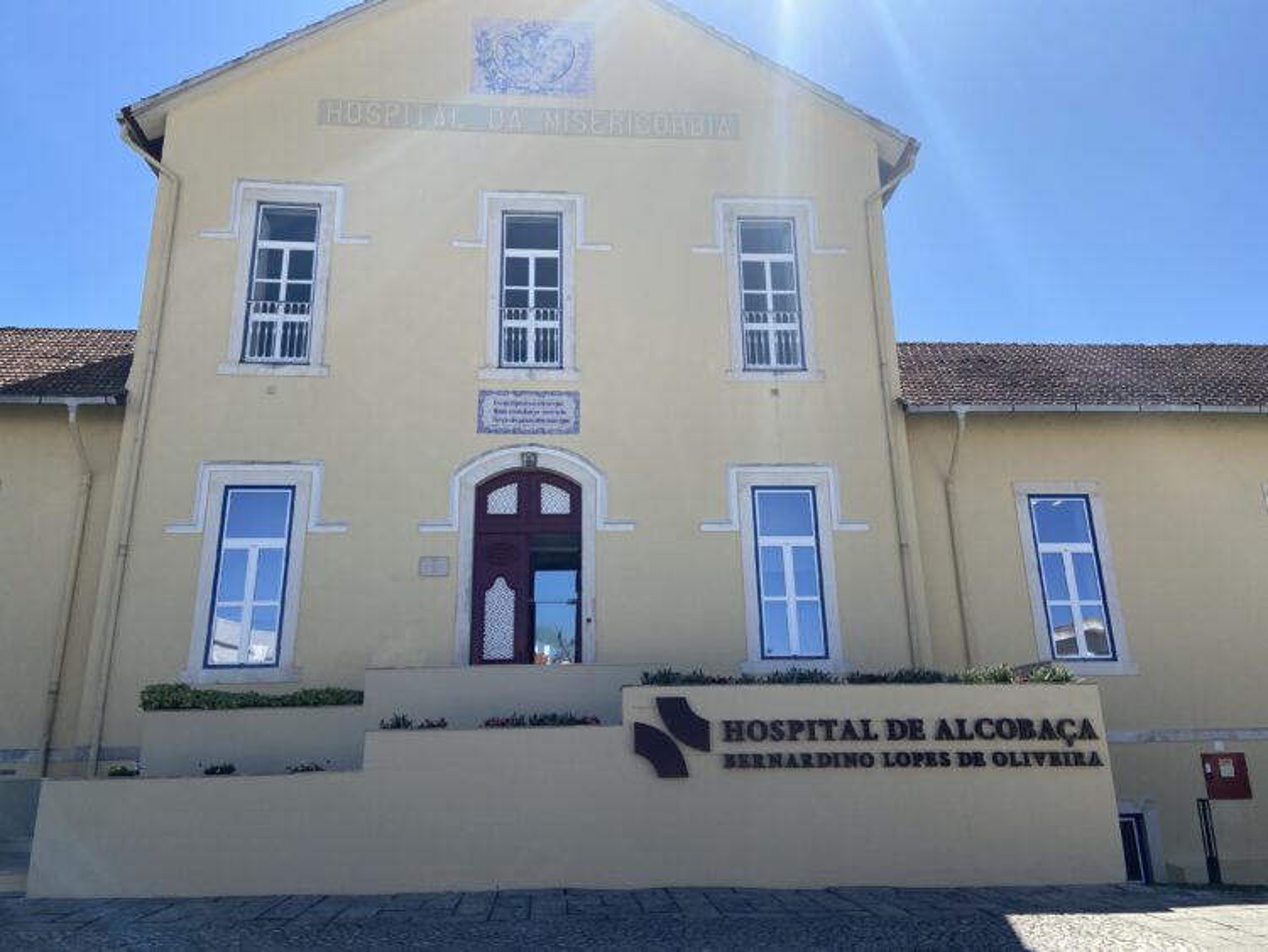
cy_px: 476
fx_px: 953
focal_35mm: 26
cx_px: 634
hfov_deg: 67.3
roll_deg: +1.3
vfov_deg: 53.1
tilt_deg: +16.6
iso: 32
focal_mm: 4.25
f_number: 1.8
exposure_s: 1/2463
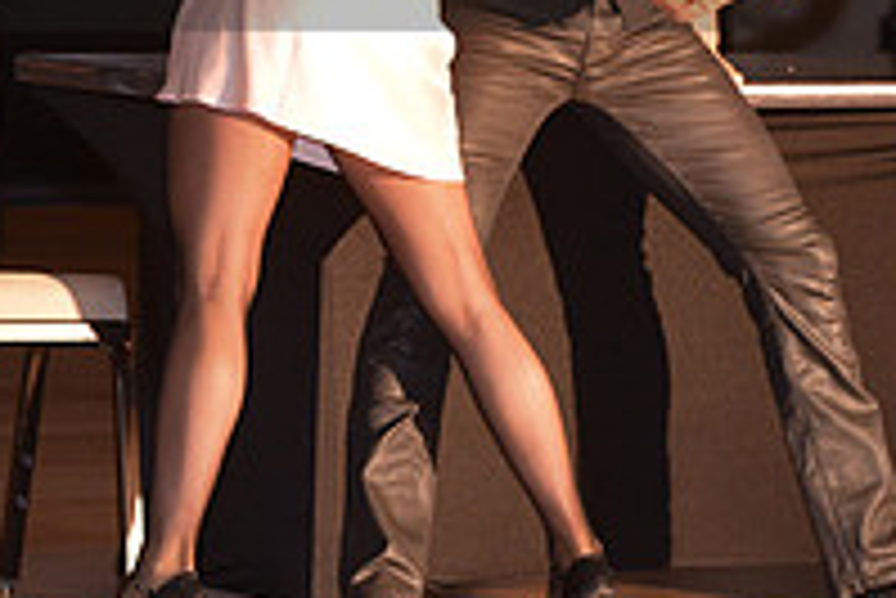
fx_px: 8692
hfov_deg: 5.9
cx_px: 270
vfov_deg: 3.9
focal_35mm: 349
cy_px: -88
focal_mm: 120
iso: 1600
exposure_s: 1/250
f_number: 5
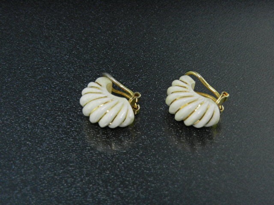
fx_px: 467
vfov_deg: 24.8
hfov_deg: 32.7
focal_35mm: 59
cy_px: 102
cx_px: 137
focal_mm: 10.6
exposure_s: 1/30
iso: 800
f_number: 8
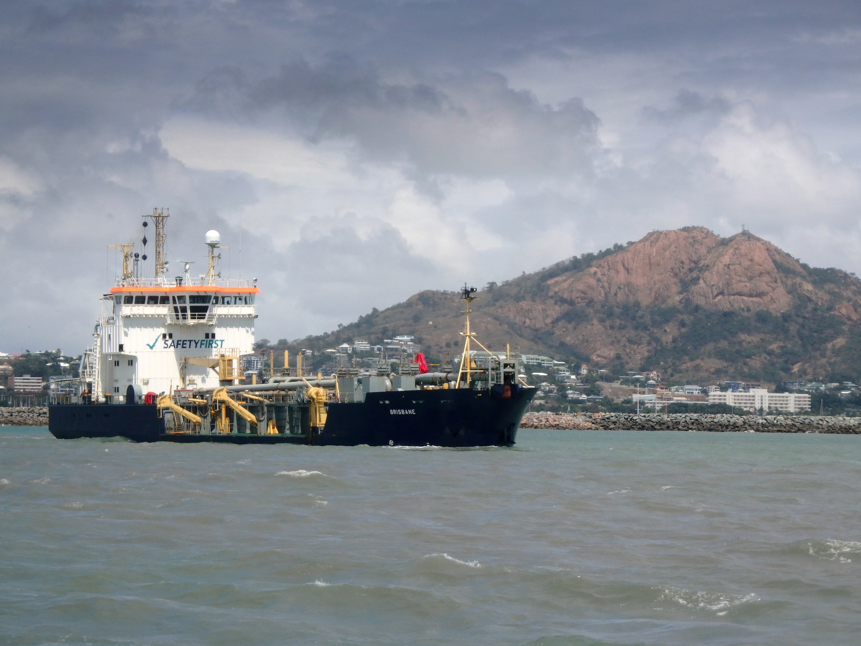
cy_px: 323
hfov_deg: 18.7
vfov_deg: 14.1
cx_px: 430
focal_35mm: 105
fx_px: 2612
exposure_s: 1/1000
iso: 125
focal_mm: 18.7
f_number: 5.7
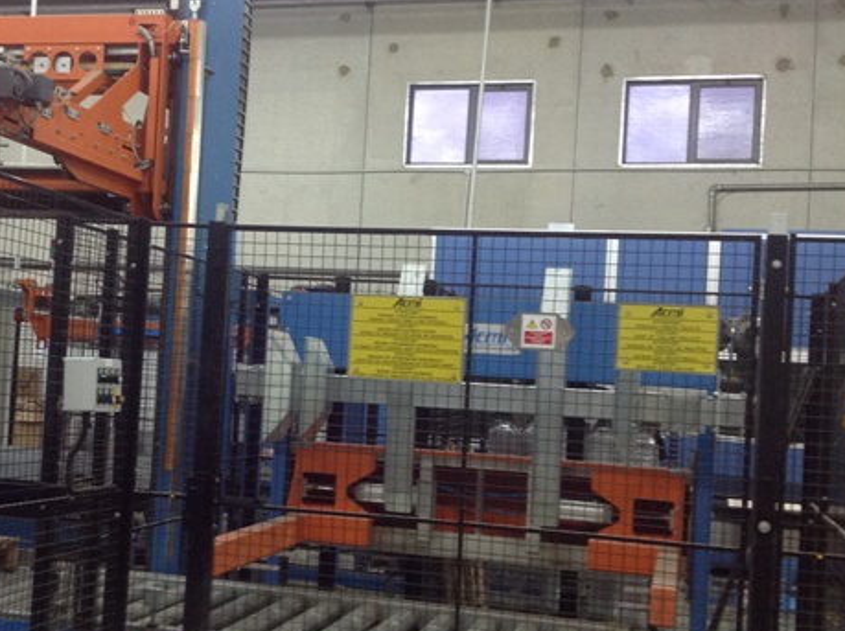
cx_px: 245
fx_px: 1487
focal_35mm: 61
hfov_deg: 31.3
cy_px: 326
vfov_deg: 24.0
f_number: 2.4
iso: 160
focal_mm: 4.28
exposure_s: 1/15
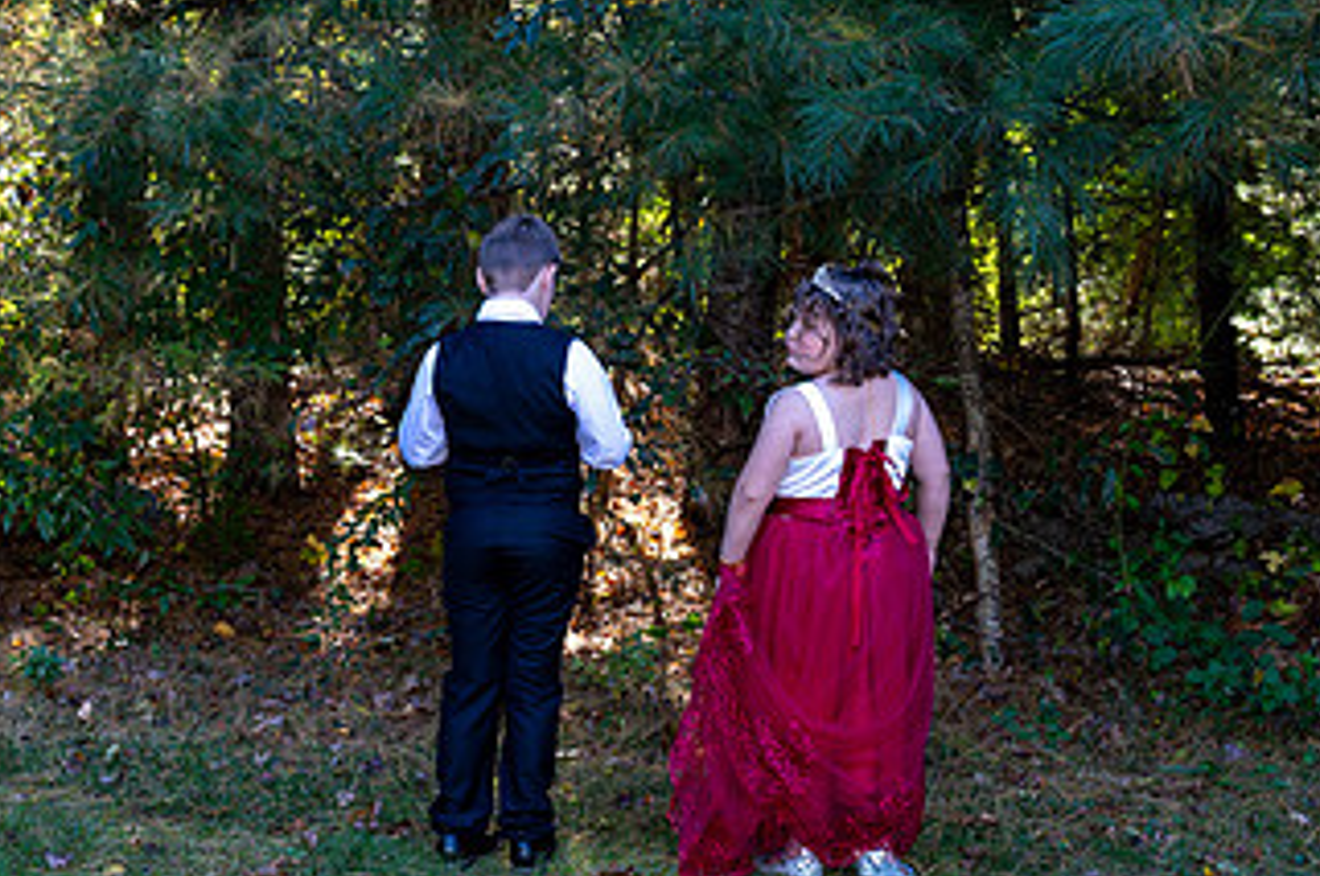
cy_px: 617
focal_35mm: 76
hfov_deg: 26.5
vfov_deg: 17.8
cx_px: 395
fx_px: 2782
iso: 360
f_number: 5
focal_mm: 42
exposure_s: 1/60
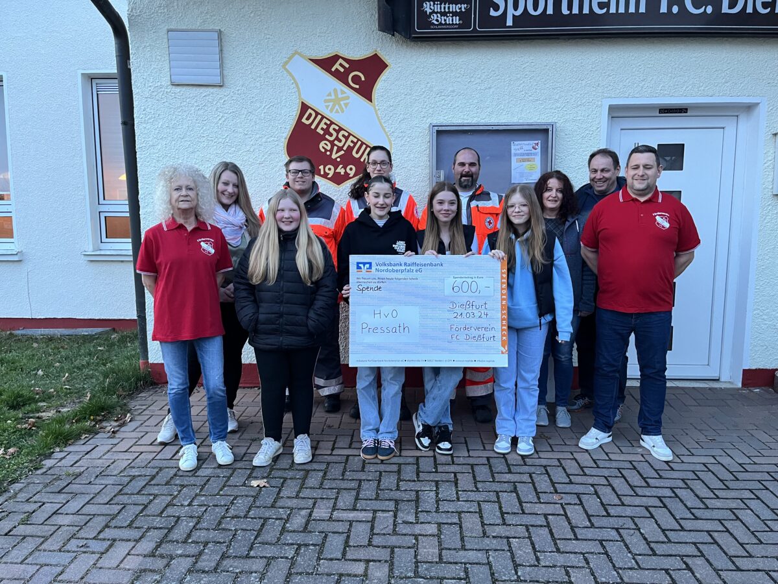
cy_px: 292
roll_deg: +0.5
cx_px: 389
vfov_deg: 53.1
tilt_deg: -6.8
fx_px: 584
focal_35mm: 26
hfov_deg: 67.3
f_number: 1.6
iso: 320
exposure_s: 1/50
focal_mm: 5.1
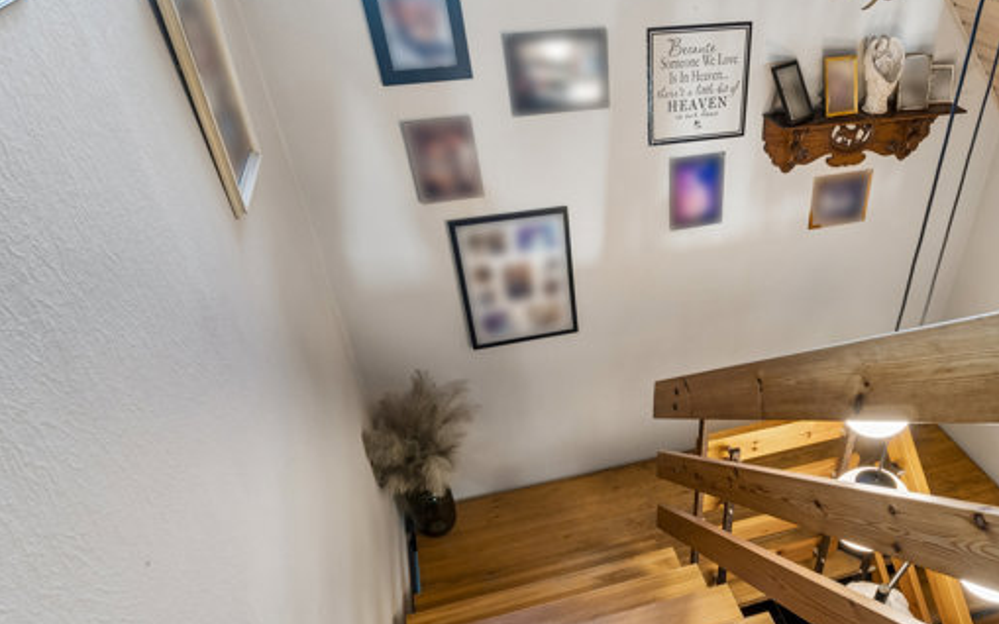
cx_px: 687
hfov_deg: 72.0
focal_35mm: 24
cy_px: 446
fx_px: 653
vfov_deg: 49.6
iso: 200
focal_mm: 10
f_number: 8
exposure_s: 1/8
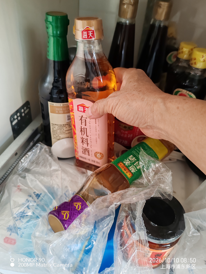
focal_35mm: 27
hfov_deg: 51.4
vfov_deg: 65.3
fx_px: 214
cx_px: 103
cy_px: 137
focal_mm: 6.12
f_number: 1.9
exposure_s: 1/50
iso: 2000
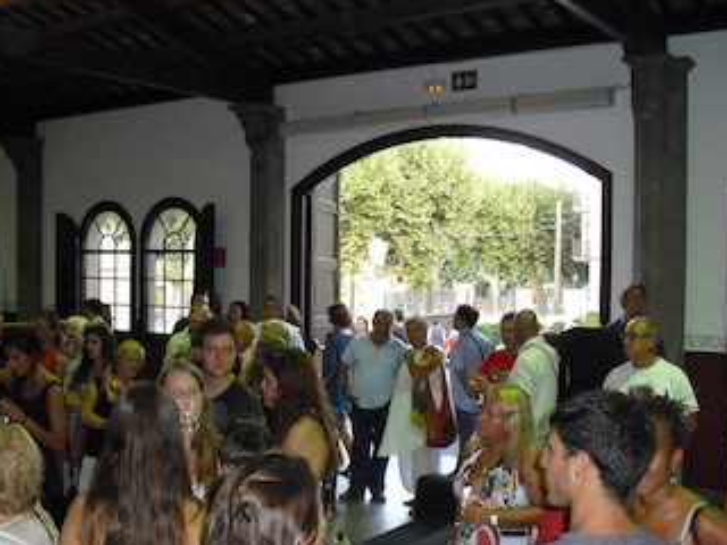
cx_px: 282
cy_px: 282
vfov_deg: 32.2
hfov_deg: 41.8
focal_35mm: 45
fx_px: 945
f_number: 3.1
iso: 400
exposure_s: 1/60
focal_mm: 6.3
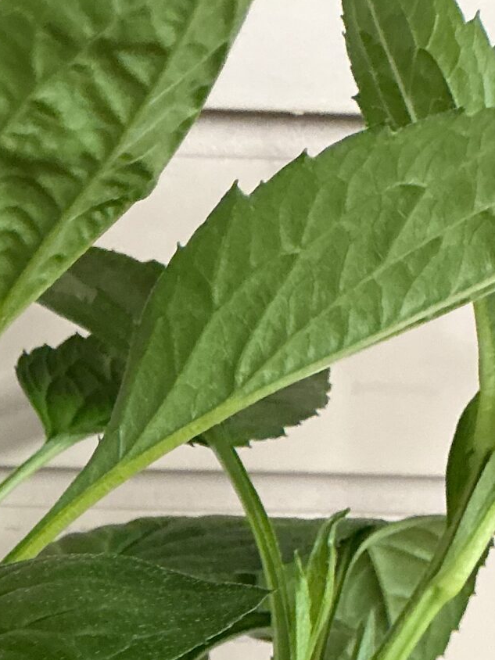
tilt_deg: -28.3
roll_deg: -1.1
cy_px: 984
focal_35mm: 88
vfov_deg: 19.5
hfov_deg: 15.7
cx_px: -208
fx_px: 1678
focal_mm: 3
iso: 250
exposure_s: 1/40
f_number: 1.8
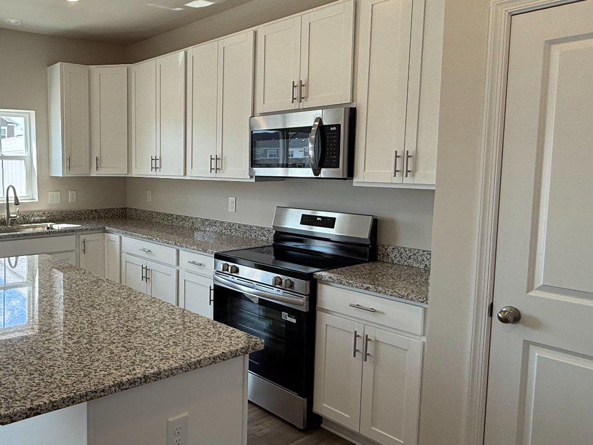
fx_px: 497
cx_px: 150
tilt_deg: -4.6
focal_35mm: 29
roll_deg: +0.7
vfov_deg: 48.2
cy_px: 209
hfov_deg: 58.5
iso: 64
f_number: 2.2
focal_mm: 2.22
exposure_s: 1/183
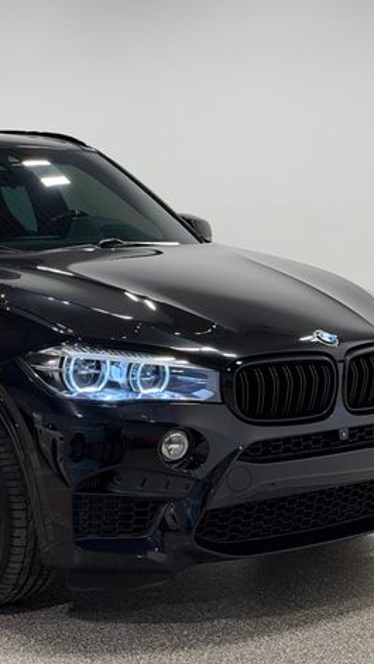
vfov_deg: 29.7
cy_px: 328
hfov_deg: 16.8
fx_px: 1252
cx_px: 41
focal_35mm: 71
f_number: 1.78
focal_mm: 6.76
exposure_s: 1/120
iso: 50
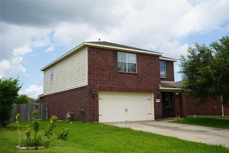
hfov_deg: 55.8
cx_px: 114
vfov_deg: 38.9
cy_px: 76
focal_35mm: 34
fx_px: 216
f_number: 9
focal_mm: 34
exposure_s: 1/125
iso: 100
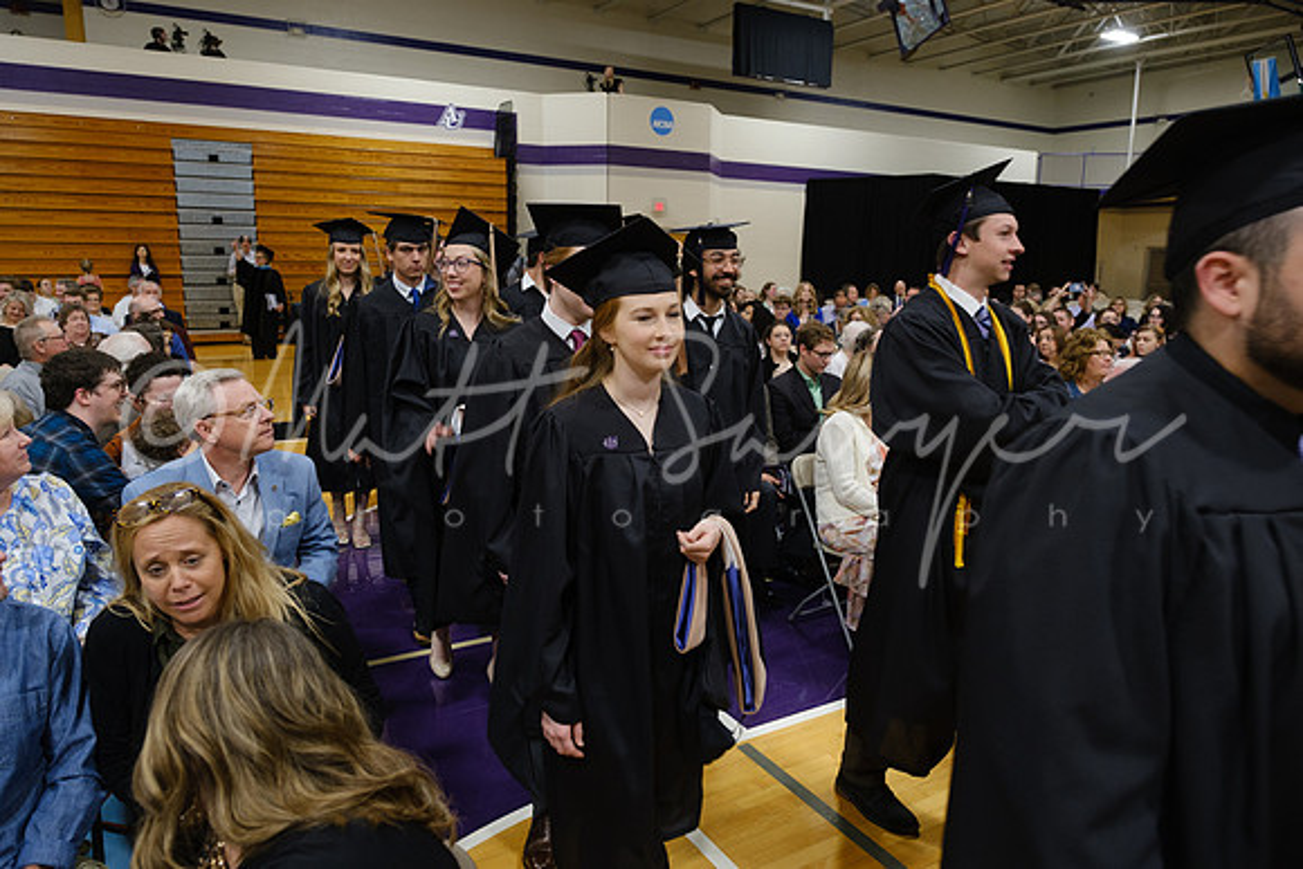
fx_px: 869
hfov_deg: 73.7
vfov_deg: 53.2
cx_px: 652
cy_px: 434
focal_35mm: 24
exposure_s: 1/100
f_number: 3.2
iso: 1250
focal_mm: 16
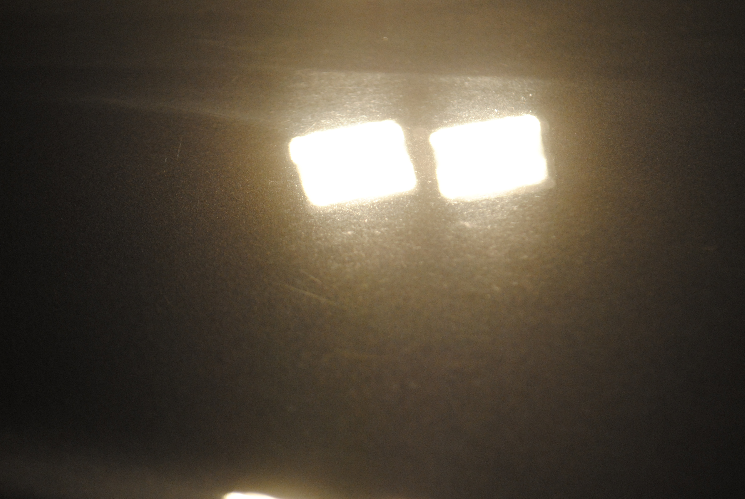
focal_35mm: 82
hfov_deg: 24.6
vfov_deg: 16.6
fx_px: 1709
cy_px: 250
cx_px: 372
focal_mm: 55
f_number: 5.6
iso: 560
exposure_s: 1/30
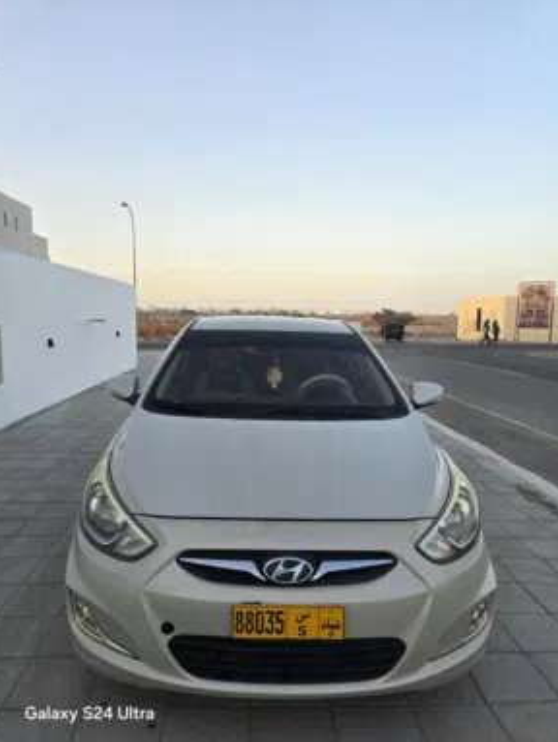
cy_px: 372
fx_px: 515
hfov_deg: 56.9
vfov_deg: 71.5
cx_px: 279
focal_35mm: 24
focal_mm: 6.3
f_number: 1.7
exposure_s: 1/180
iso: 20
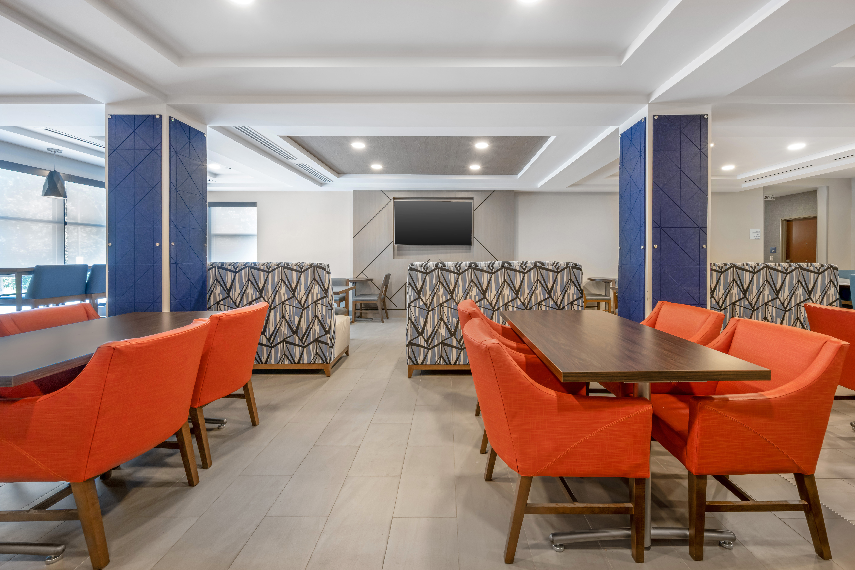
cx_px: 428
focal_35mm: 14
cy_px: 285
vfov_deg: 81.2
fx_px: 332
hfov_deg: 104.3
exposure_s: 1/5
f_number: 10
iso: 400
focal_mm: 14
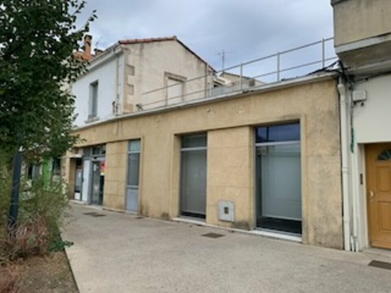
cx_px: 196
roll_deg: -1.4
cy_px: 146
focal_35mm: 26
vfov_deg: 53.1
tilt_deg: +6.9
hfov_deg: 67.3
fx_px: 294
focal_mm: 4.25
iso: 25
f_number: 1.8
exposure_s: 1/945
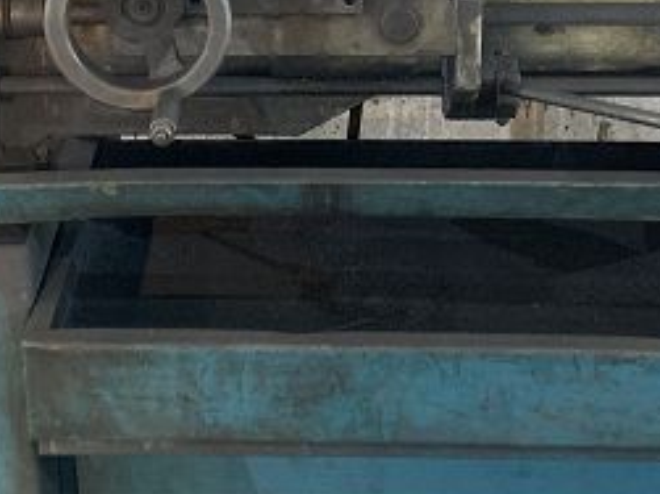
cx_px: 330
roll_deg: +0.6
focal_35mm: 92
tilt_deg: -19.5
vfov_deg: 15.9
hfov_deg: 21.3
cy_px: 67
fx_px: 1753
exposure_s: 1/25
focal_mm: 4.25
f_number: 1.8
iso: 640
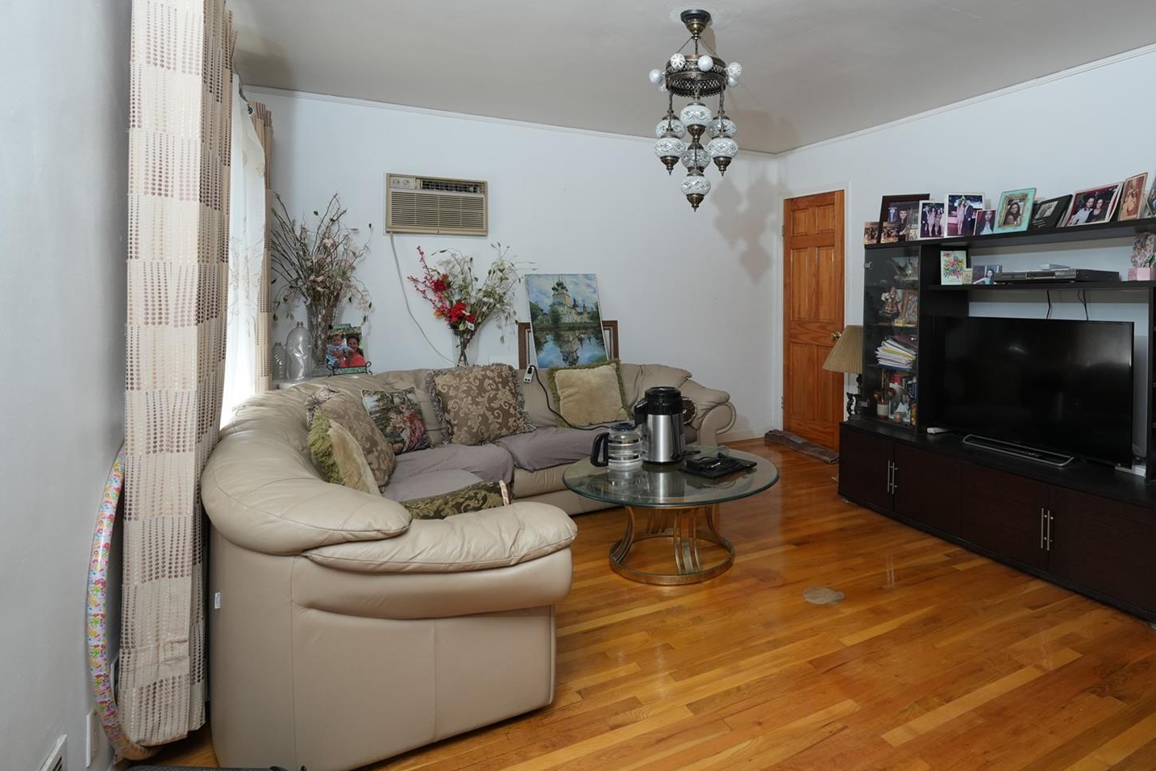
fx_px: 642
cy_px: 287
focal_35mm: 20
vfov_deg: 61.1
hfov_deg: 82.5
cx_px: 719
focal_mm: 14
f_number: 6.3
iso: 1000
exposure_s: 1/160
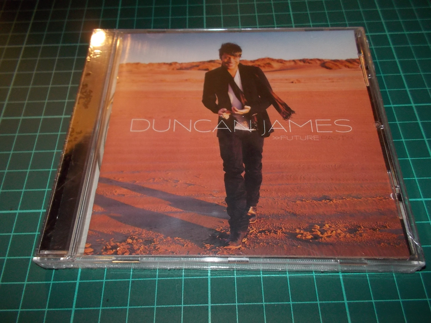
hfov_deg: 61.7
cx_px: 216
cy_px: 162
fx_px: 361
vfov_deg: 48.2
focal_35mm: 29
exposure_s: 1/30
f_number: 3.3
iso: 200
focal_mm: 4.1
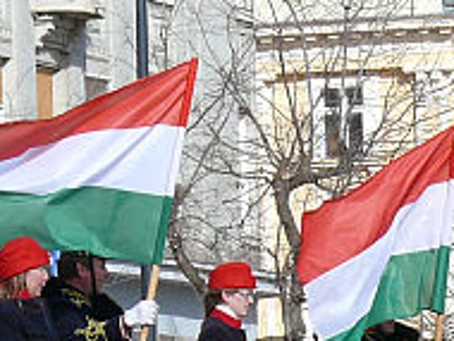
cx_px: 356
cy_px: 343
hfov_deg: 4.7
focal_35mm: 417
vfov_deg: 3.6
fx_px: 5476
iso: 100
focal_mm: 21
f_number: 5.6
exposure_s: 1/400
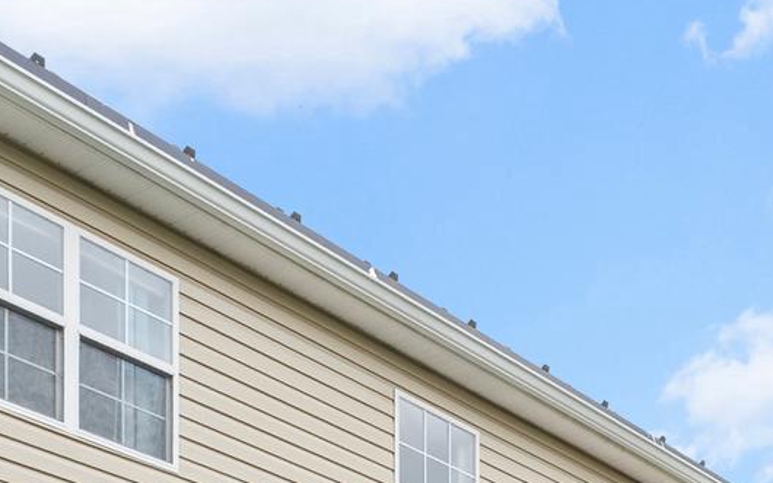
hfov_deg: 30.6
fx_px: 1327
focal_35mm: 63
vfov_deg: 17.1
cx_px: 737
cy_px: 858
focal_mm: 16
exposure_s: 1/20
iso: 125
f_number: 9
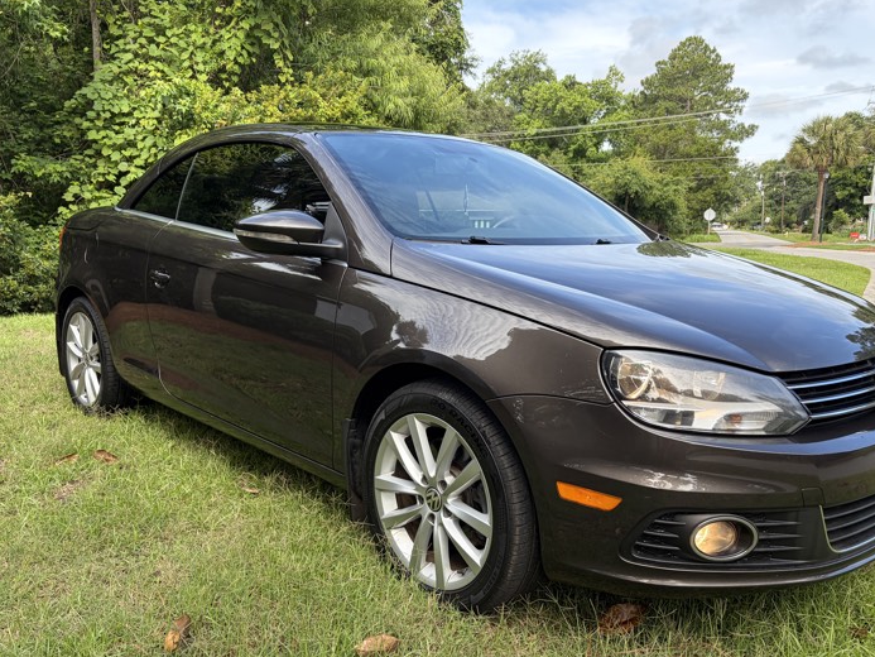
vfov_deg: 46.8
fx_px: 758
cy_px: 354
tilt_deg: -12.7
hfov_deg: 59.9
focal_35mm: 30
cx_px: 463
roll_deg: +1.3
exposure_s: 1/782
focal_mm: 5.96
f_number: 1.6
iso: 64
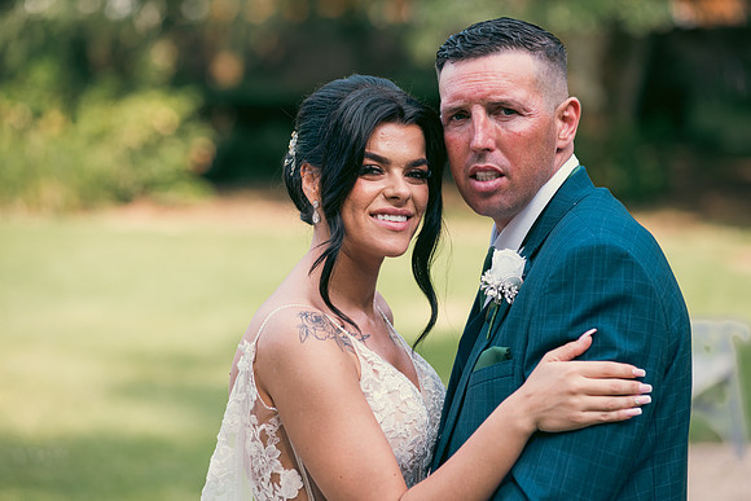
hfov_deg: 14.2
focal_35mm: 145
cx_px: 376
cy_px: 250
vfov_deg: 9.5
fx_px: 3025
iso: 100
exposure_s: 1/200
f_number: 3.5
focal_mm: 145
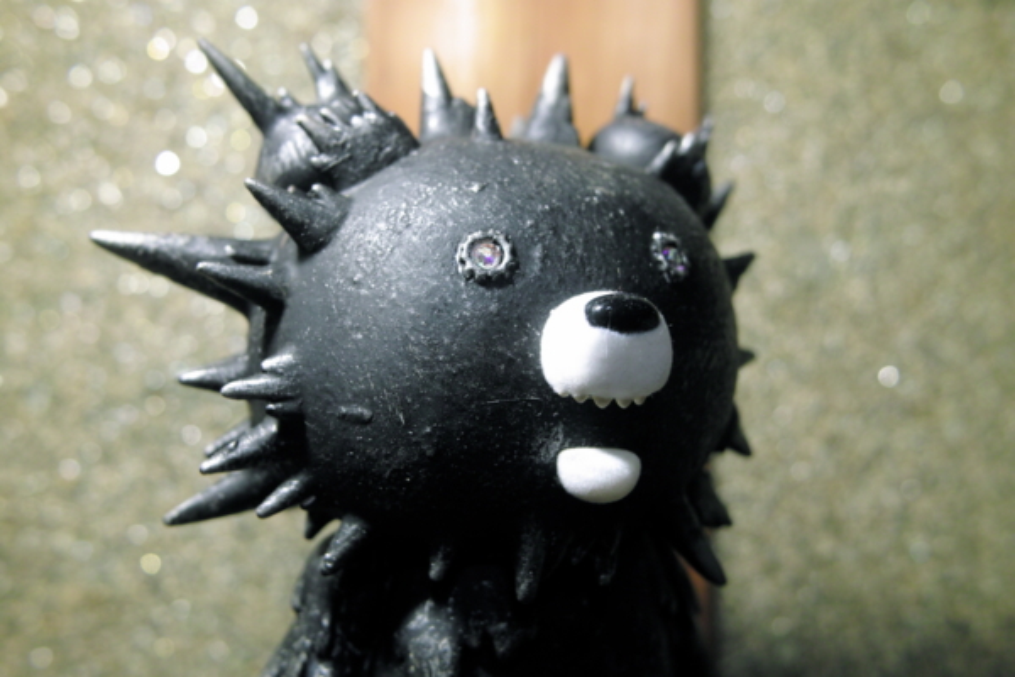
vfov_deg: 46.4
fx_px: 789
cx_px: 508
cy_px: 338
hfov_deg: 65.5
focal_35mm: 28
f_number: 4
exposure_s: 1/5
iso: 200
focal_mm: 16.6
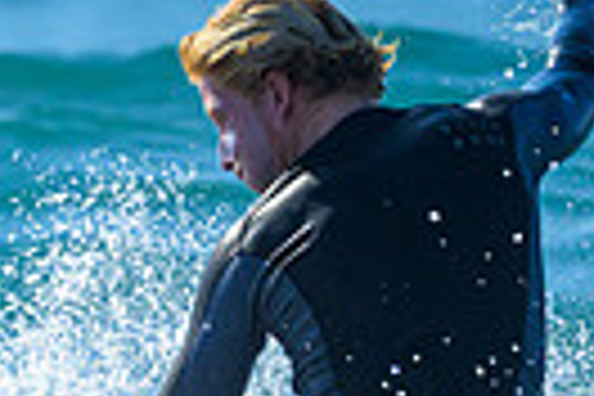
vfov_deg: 0.3
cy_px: 437
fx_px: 69641
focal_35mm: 4221
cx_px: 365
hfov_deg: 0.5
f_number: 6.3
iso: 280
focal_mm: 800
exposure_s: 1/2500
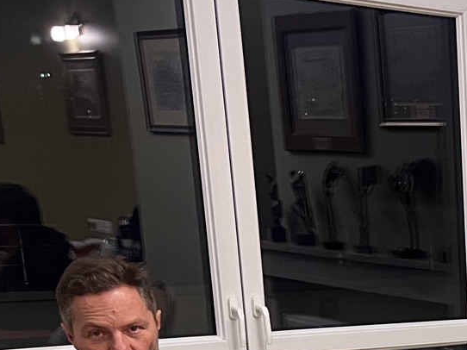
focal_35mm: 96
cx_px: 760
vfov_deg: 14.1
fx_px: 1295
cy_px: 575
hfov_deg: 17.7
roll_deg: -0.2
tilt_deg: -19.5
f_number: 1.5
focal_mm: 5.7
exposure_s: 1/50
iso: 200
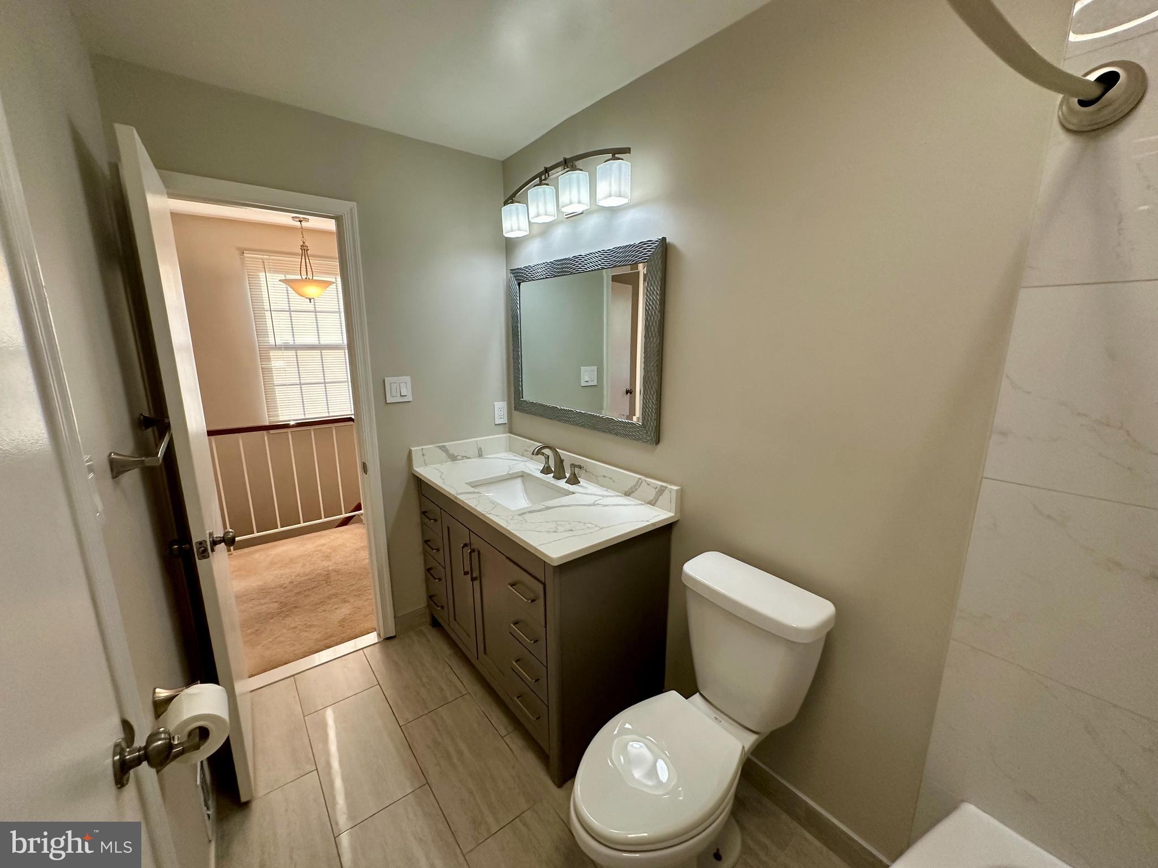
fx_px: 468
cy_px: 434
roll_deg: +0.0
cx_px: 579
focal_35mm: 14
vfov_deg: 85.7
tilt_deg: -10.9
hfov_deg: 102.1
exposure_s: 1/120
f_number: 2.2
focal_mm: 2.22
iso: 250
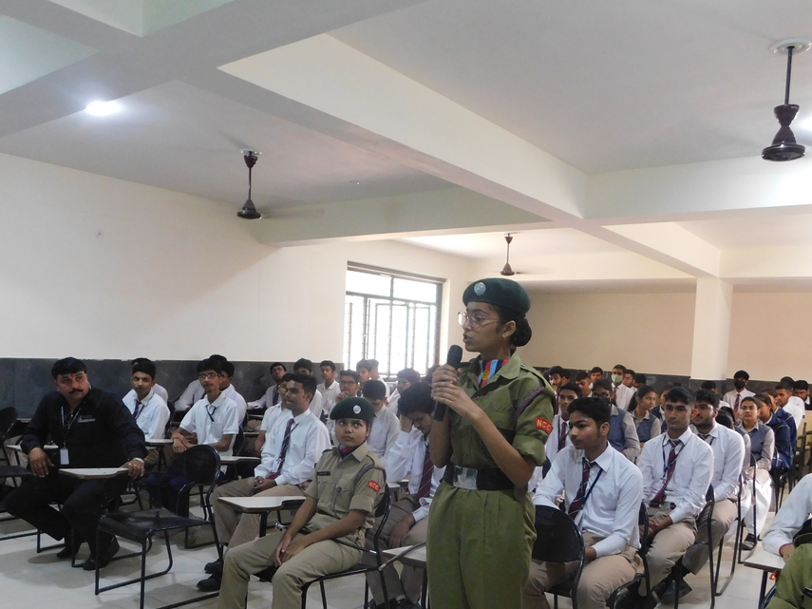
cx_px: 419
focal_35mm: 31
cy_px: 407
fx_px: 727
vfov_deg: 44.8
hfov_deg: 58.3
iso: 400
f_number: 3
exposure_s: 1/25
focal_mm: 4
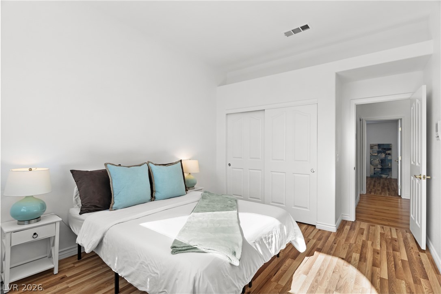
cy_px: 147
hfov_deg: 93.3
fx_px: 208
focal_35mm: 17
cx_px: 220
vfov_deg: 70.4
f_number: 8
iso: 400
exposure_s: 1/160
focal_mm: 17
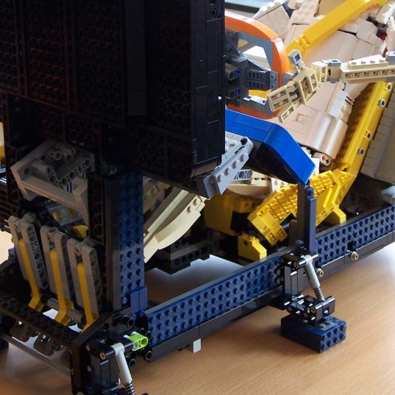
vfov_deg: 20.1
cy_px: 129
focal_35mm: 86
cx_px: 231
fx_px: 1110
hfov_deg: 20.2
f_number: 3
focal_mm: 8.5
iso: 80
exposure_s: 1/15
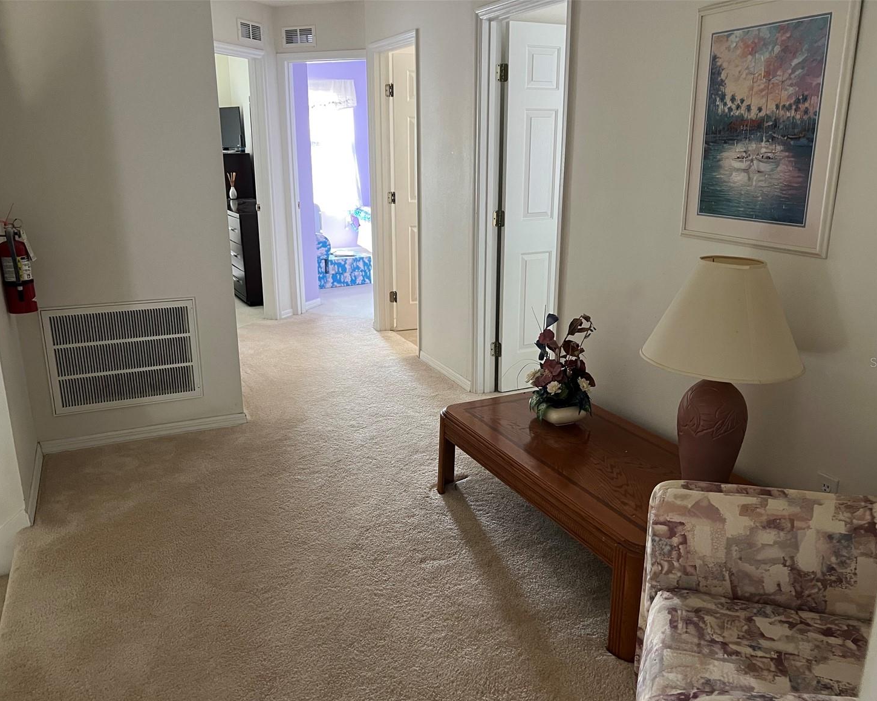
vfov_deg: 51.5
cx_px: 443
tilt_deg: -16.0
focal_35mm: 28
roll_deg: -0.1
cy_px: 362
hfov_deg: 62.2
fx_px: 727
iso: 250
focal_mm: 5.7
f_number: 1.5
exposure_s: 1/60
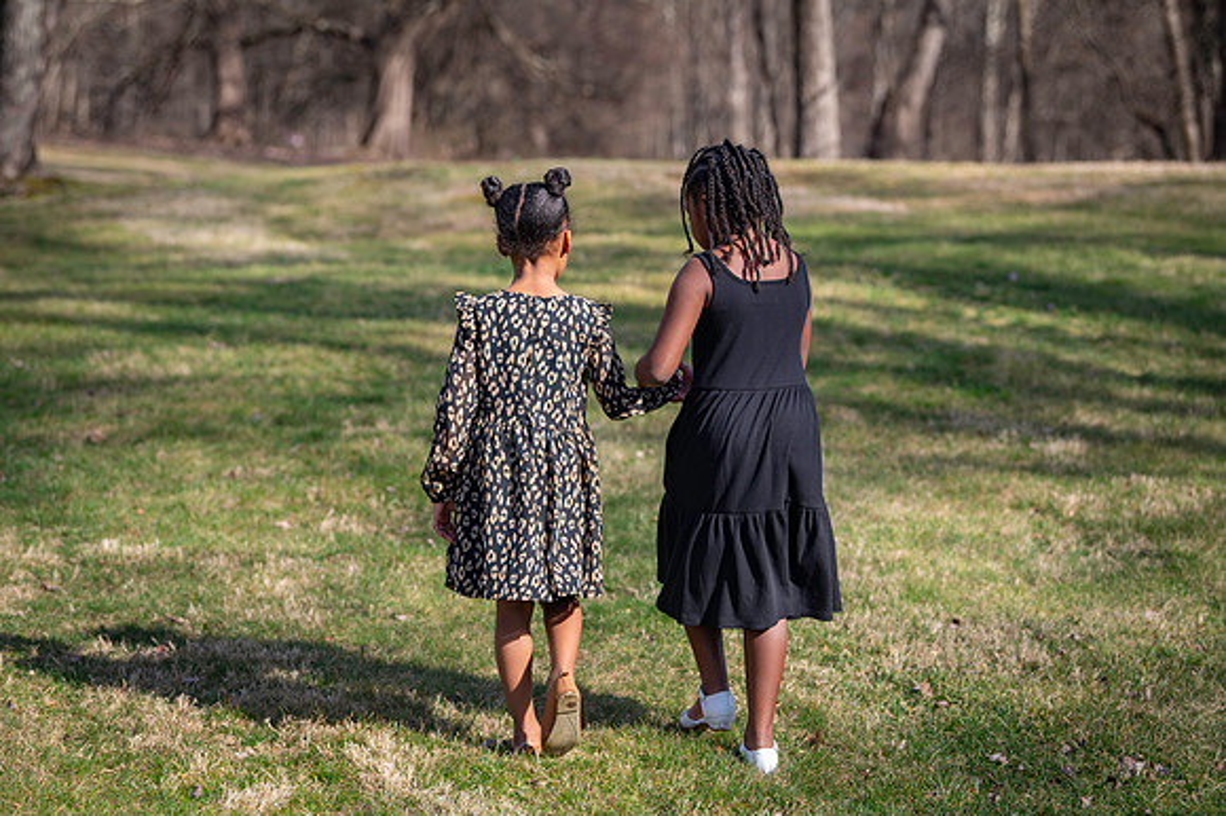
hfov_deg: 21.5
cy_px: 408
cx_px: 613
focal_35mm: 95
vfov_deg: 14.4
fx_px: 3233
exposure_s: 1/1000
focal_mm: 95
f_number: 4
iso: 250
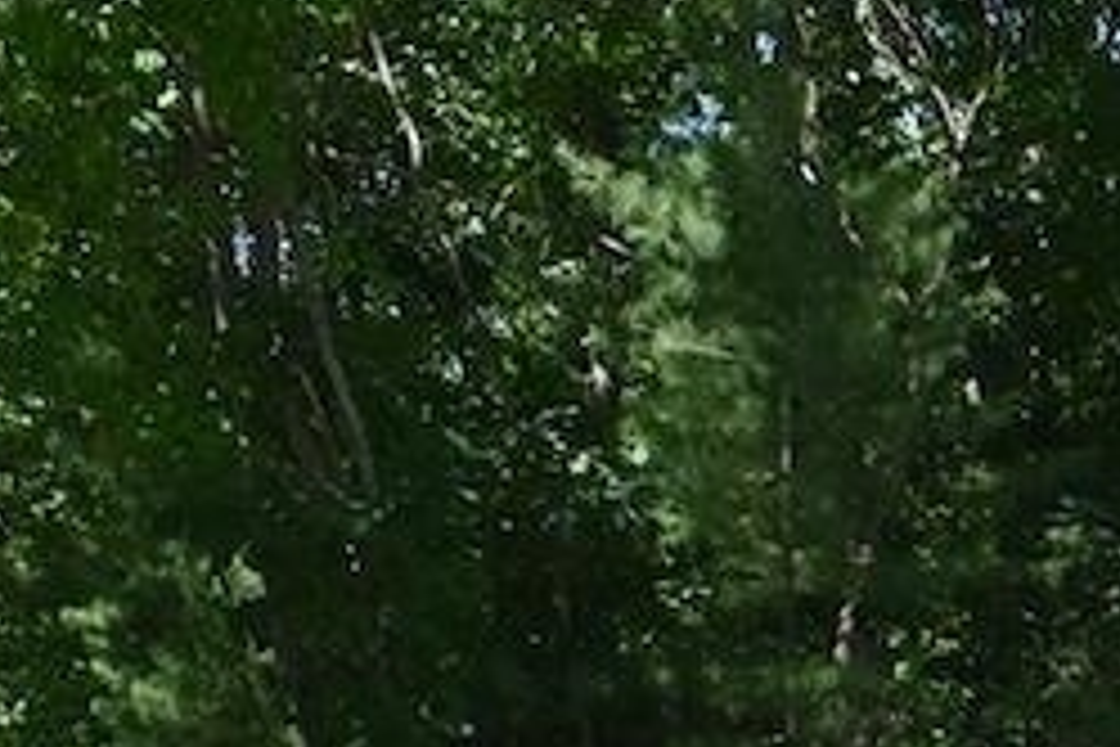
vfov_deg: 11.7
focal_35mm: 111
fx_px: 3453
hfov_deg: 17.0
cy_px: 1213
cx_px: 1597
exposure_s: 1/250
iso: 180
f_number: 8
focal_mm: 18
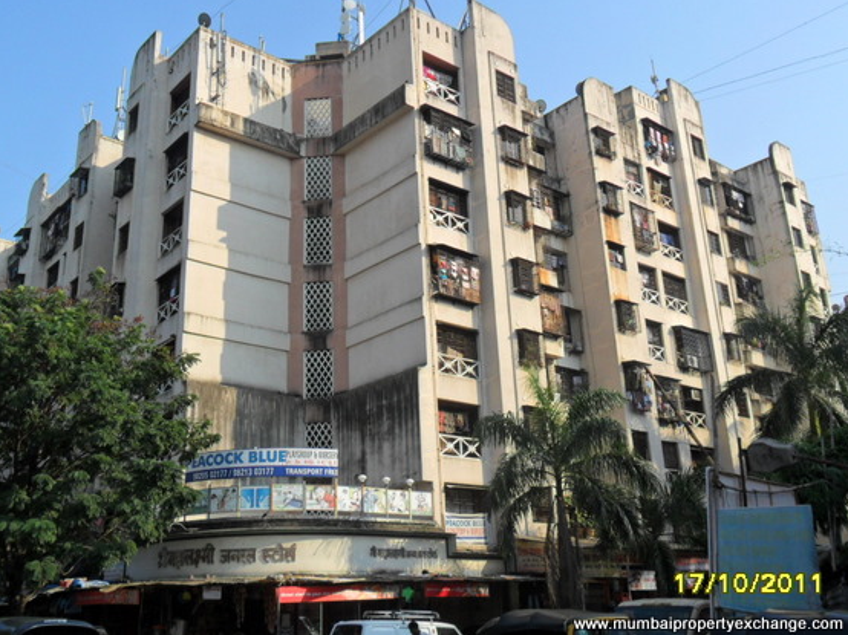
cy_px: 286
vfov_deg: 38.6
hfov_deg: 50.1
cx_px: 378
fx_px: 906
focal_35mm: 37
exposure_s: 1/750
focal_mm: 5.7
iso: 100
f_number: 3.7
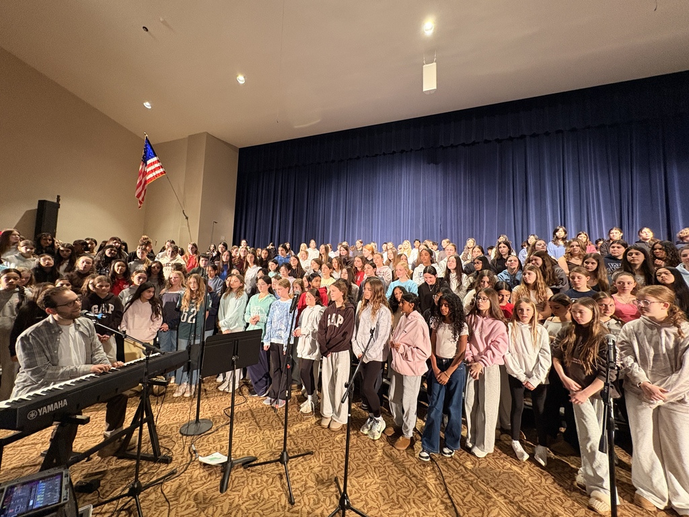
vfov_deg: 85.7
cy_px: 258
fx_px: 279
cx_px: 344
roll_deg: -1.1
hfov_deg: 102.1
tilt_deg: +6.8
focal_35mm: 14
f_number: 2.2
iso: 400
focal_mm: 2.22
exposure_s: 1/60
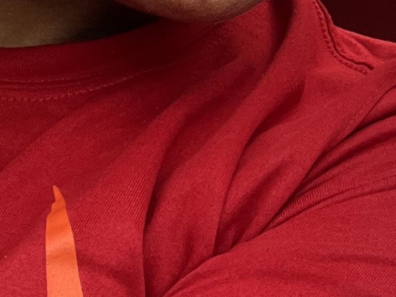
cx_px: 571
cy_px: -202
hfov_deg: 15.2
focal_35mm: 121
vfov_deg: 11.5
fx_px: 1385
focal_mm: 2.71
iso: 50
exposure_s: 1/121
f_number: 2.2
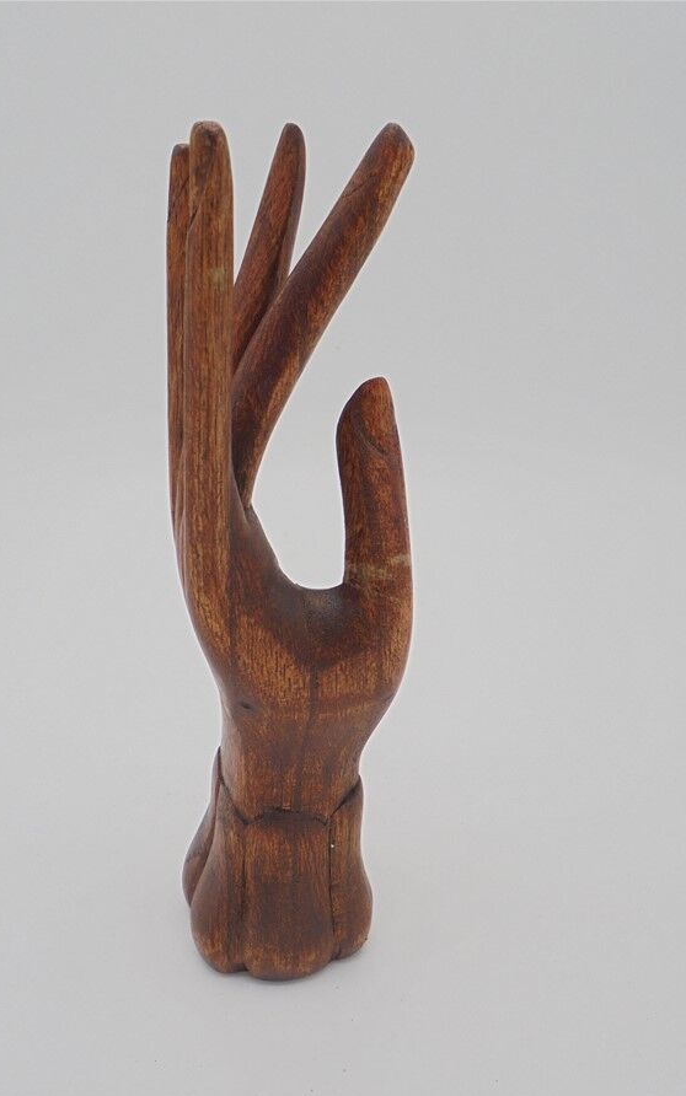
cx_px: 304
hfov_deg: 40.6
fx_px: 927
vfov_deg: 61.2
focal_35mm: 31
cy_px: 552
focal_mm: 5.3
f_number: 3.7
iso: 100
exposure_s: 1/250
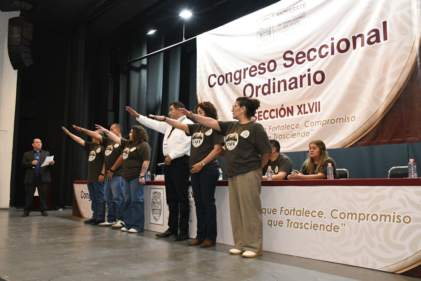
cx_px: 210
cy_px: 140
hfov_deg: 57.2
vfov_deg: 40.0
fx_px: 386
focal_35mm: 33
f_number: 5.6
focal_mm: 22
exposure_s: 1/100
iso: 6400
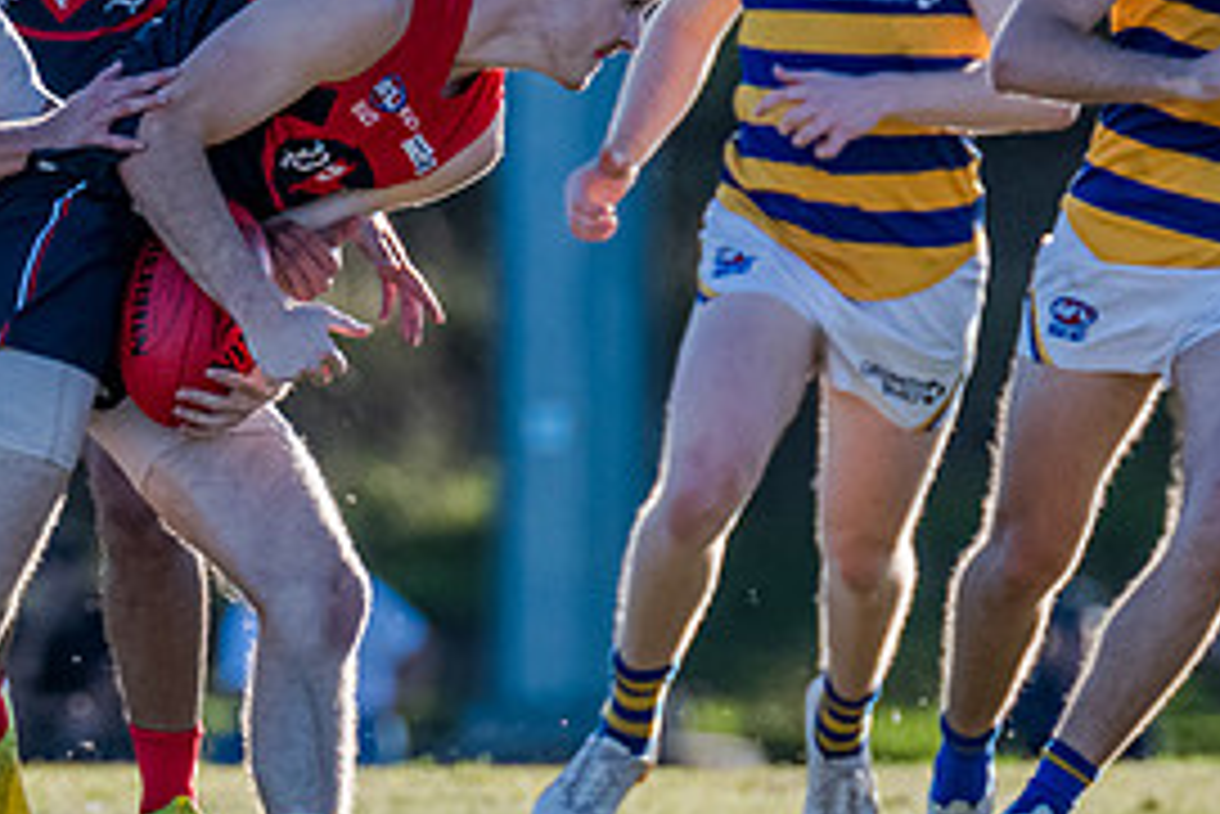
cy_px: 392
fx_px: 47468
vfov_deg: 1.0
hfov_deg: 1.5
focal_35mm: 1400
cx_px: -394
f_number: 6.3
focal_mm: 420
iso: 1000
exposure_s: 1/2000
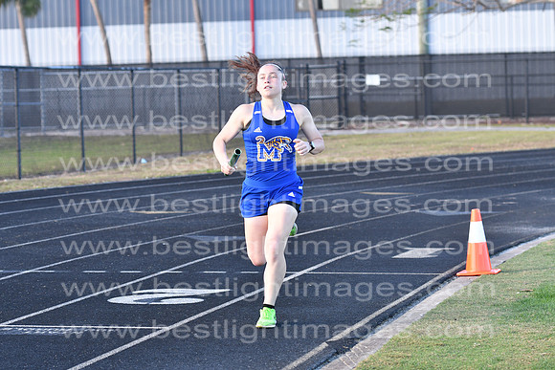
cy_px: 185
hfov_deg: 15.2
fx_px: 2082
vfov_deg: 10.2
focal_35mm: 135
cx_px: 278
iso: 500
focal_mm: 90
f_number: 4
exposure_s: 1/800
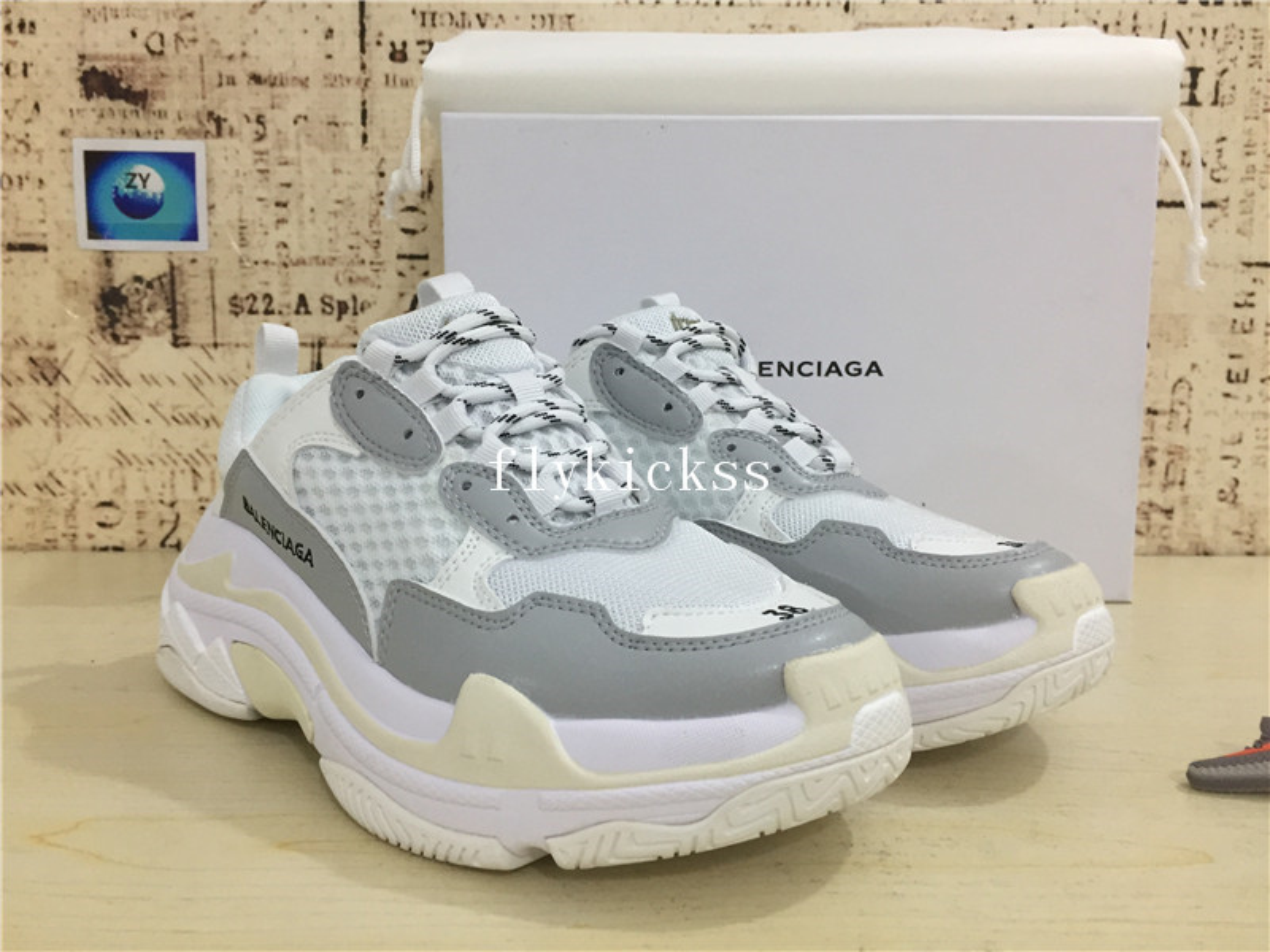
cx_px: 635
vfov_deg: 48.2
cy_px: 476
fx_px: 1064
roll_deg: -2.9
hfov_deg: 61.7
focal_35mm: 29
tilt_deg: -11.2
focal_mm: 4.15
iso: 125
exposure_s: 1/33
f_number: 2.2
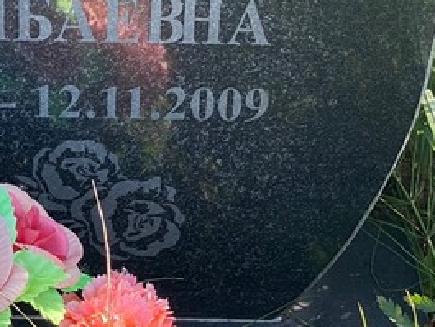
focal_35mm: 157
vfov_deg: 9.3
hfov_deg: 12.5
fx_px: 1974
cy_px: -54
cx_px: 62
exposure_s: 1/150
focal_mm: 6
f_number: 2
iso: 20
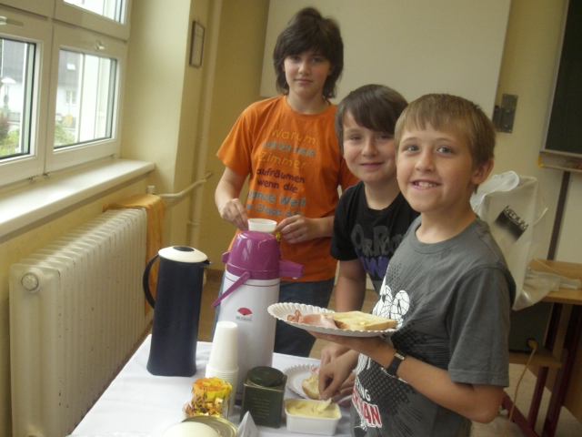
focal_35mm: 38
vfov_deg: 37.7
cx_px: 291
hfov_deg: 49.0
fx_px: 639
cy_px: 218
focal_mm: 6.3
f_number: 4.4
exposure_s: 1/60
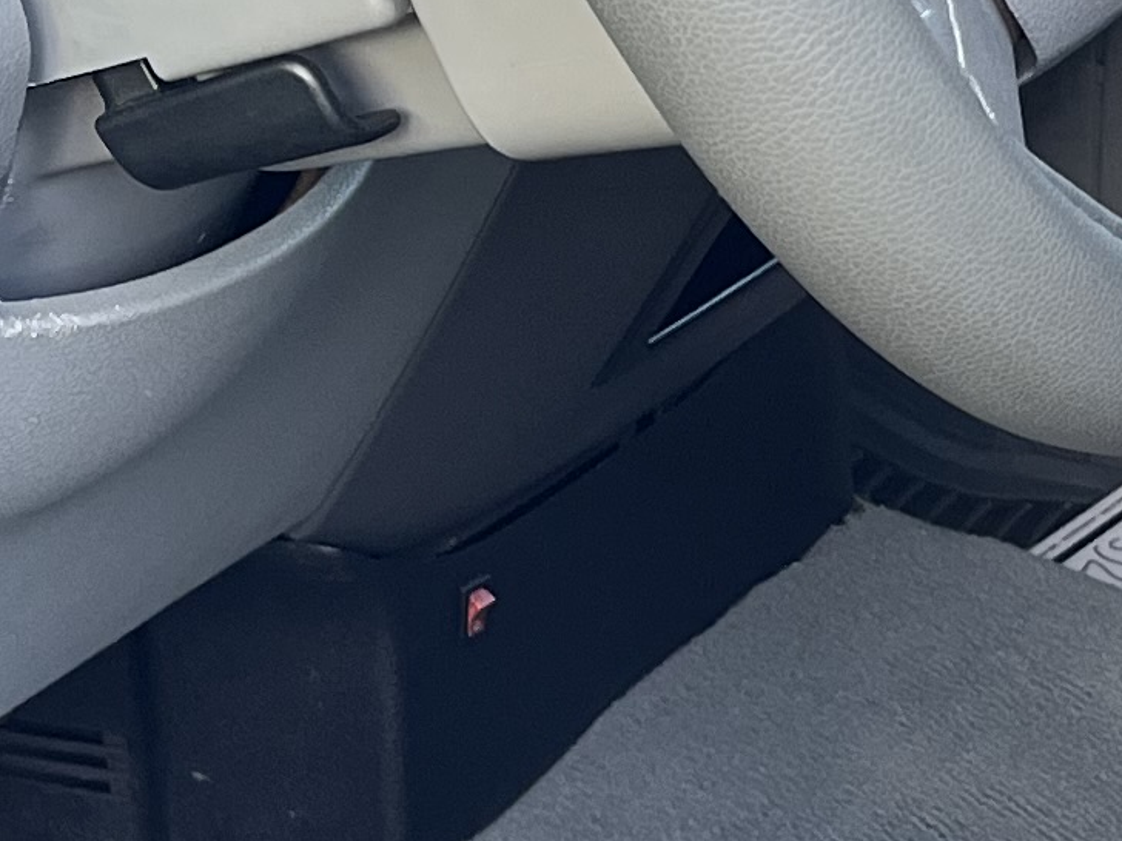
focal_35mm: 144
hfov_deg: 13.6
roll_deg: +1.7
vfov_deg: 10.3
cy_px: 571
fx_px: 4667
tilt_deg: -27.7
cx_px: 1060
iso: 100
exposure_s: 1/122
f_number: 1.6
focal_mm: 5.1
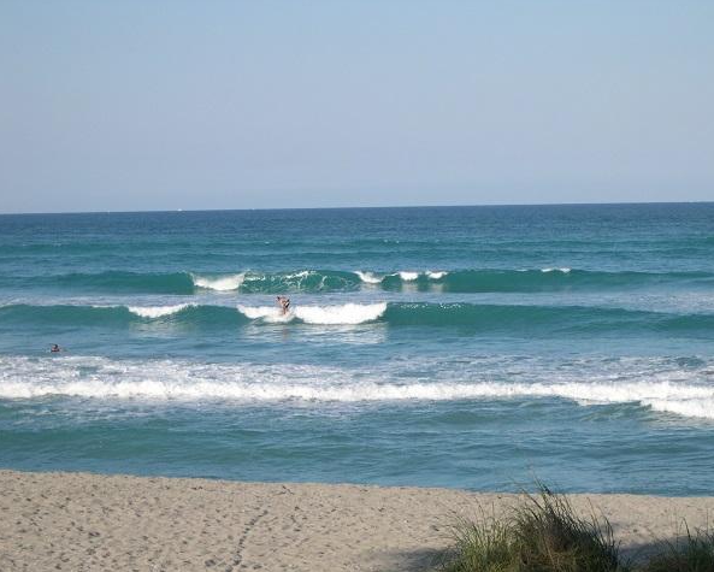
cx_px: 379
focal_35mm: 120
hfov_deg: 16.0
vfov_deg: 12.9
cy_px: 285
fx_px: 2537
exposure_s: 1/539
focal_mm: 24
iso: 100
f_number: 4.9
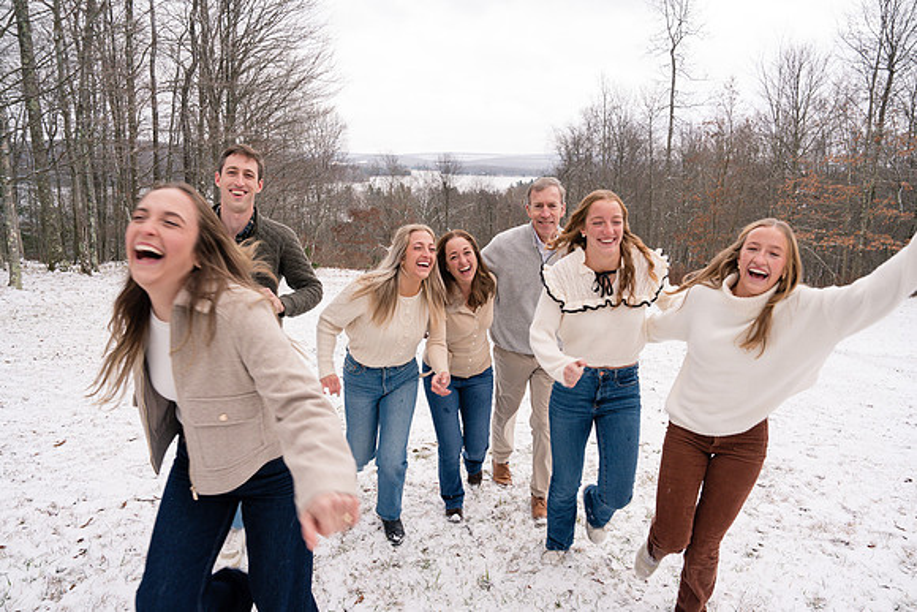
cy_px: 306
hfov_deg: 73.7
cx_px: 458
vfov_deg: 53.2
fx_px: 611
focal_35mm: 24
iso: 400
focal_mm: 24
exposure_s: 1/250
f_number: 6.3
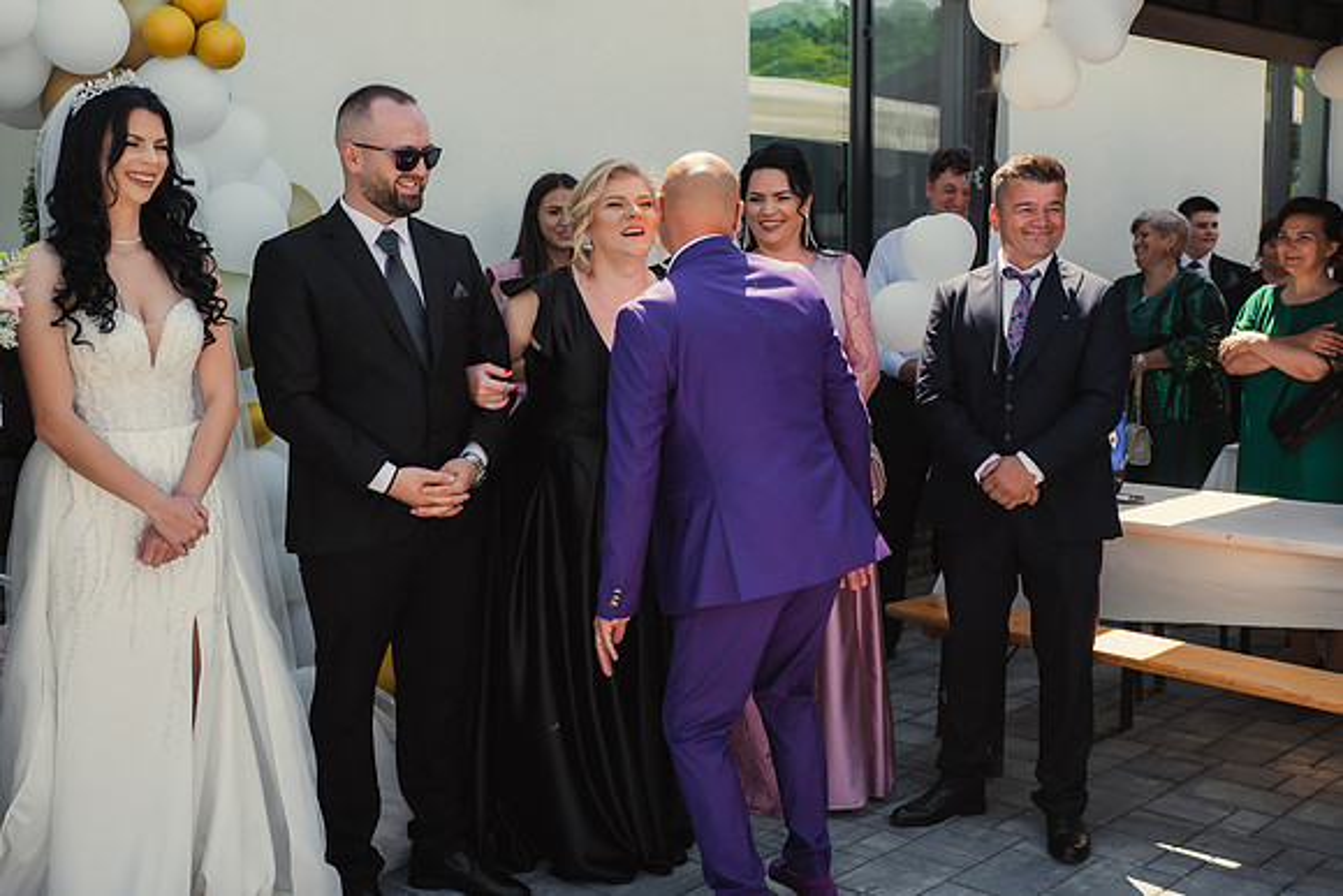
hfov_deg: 40.9
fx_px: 1801
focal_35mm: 48
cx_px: 639
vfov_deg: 27.9
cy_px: 426
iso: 200
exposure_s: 1/160
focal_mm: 46
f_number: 6.3
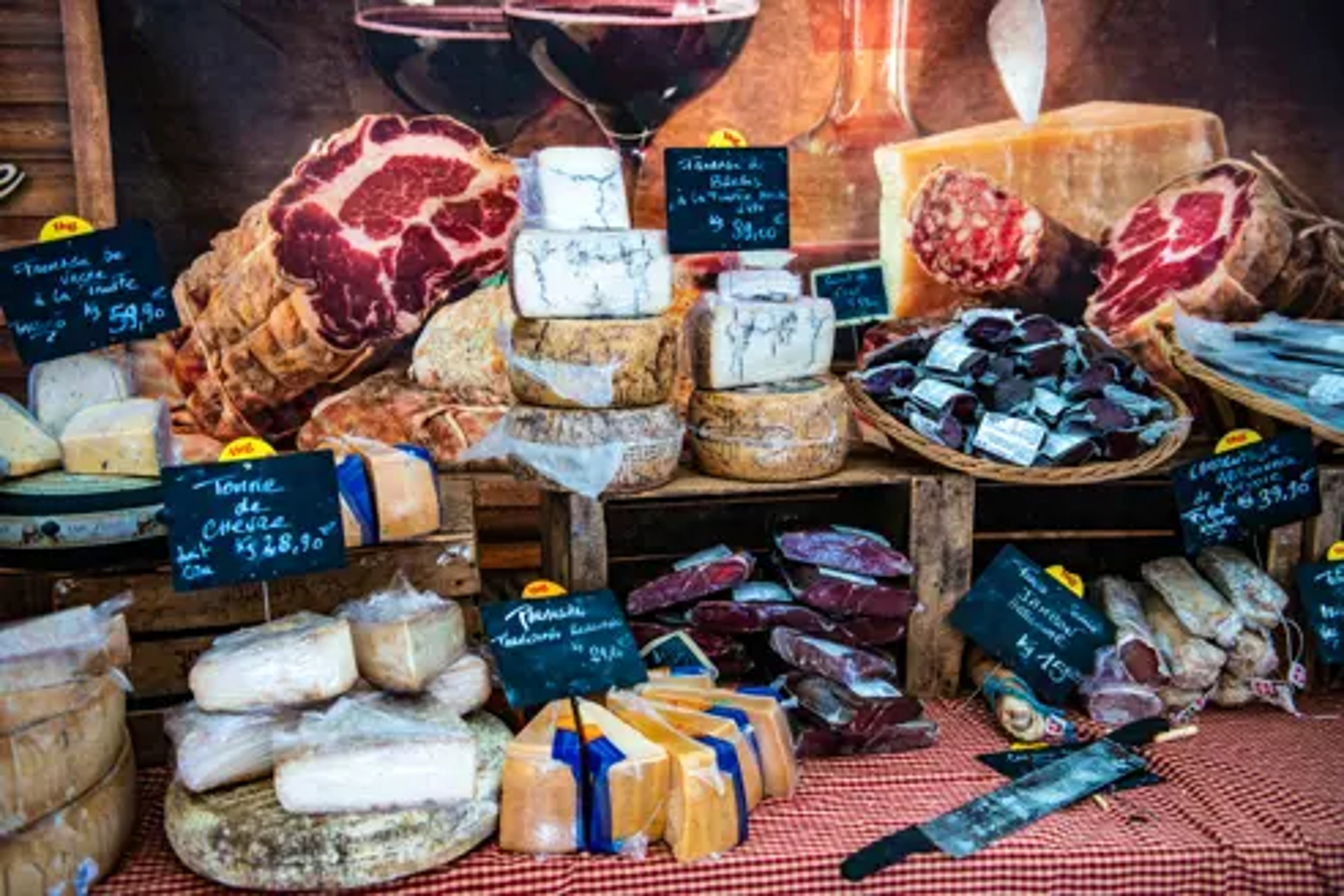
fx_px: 1307
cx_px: 672
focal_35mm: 35
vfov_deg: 37.9
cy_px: 448
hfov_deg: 54.4
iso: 800
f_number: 2.8
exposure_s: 1/80
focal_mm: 35
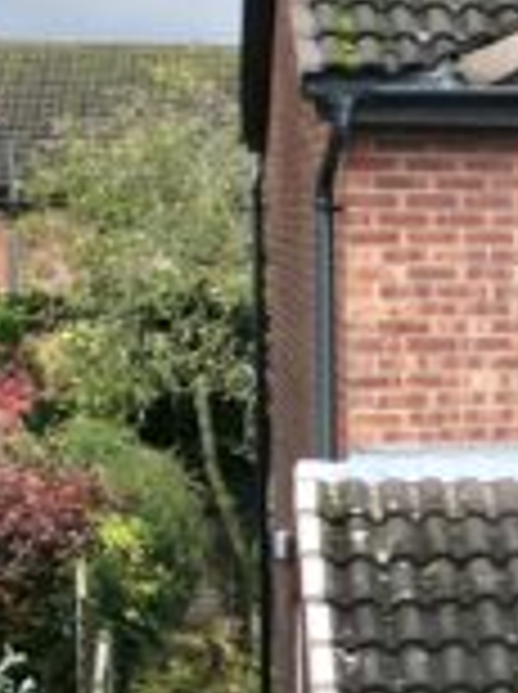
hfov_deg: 8.3
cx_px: 1378
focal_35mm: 160
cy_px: 342
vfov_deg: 12.4
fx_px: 3201
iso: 100
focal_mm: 6.72
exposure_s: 1/500
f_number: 1.7
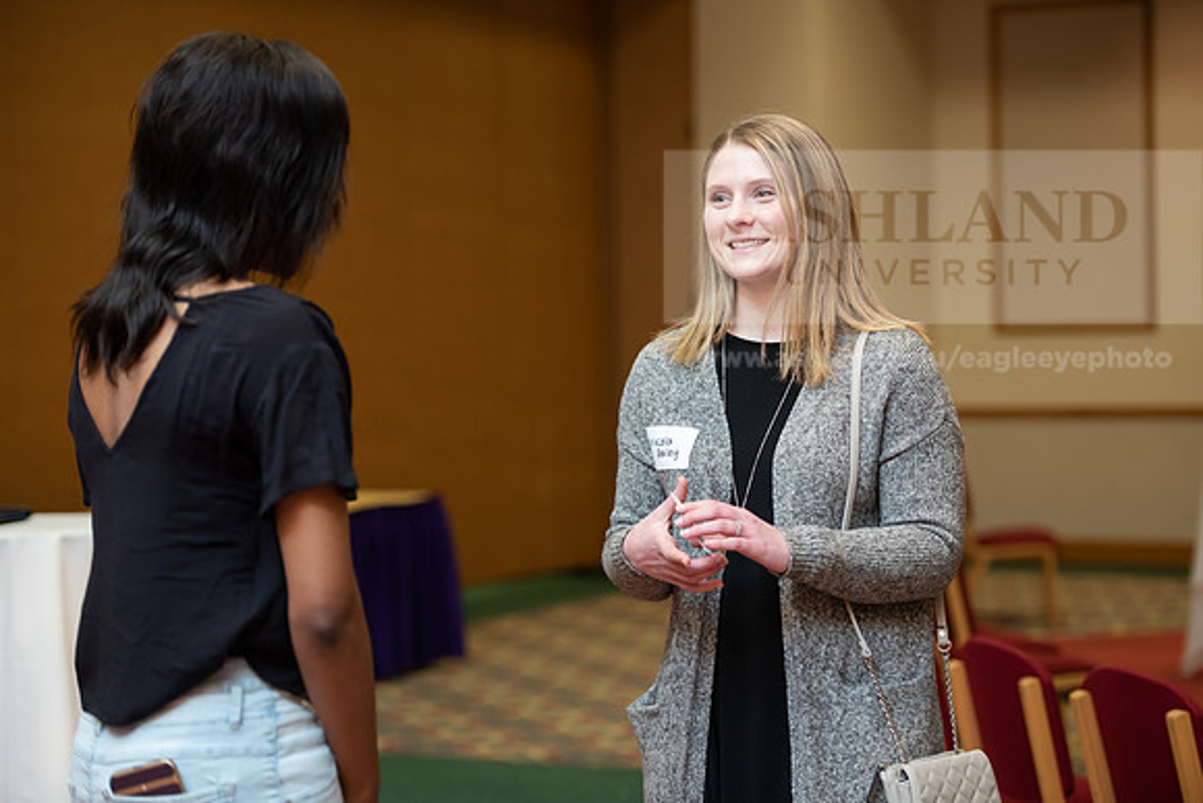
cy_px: 402
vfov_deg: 15.2
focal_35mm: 90
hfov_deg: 22.6
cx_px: 602
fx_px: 3008
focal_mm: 90
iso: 1600
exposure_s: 1/200
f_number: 3.2
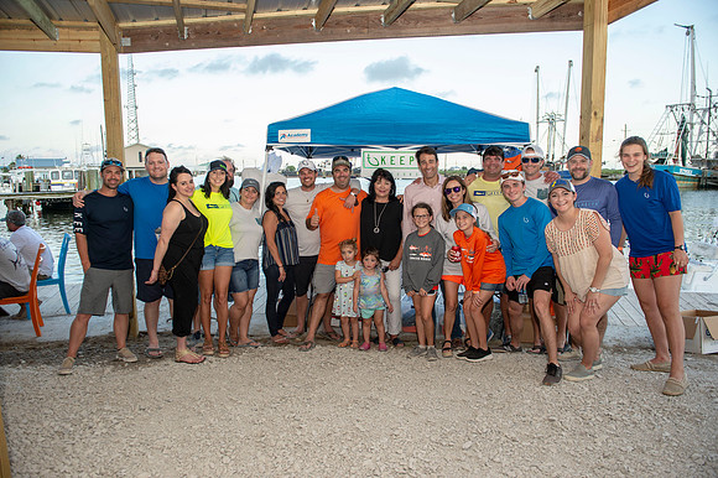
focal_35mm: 24
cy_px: 239
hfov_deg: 73.8
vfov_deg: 53.1
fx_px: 478
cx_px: 359
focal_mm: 24
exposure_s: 1/160
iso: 200
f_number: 4
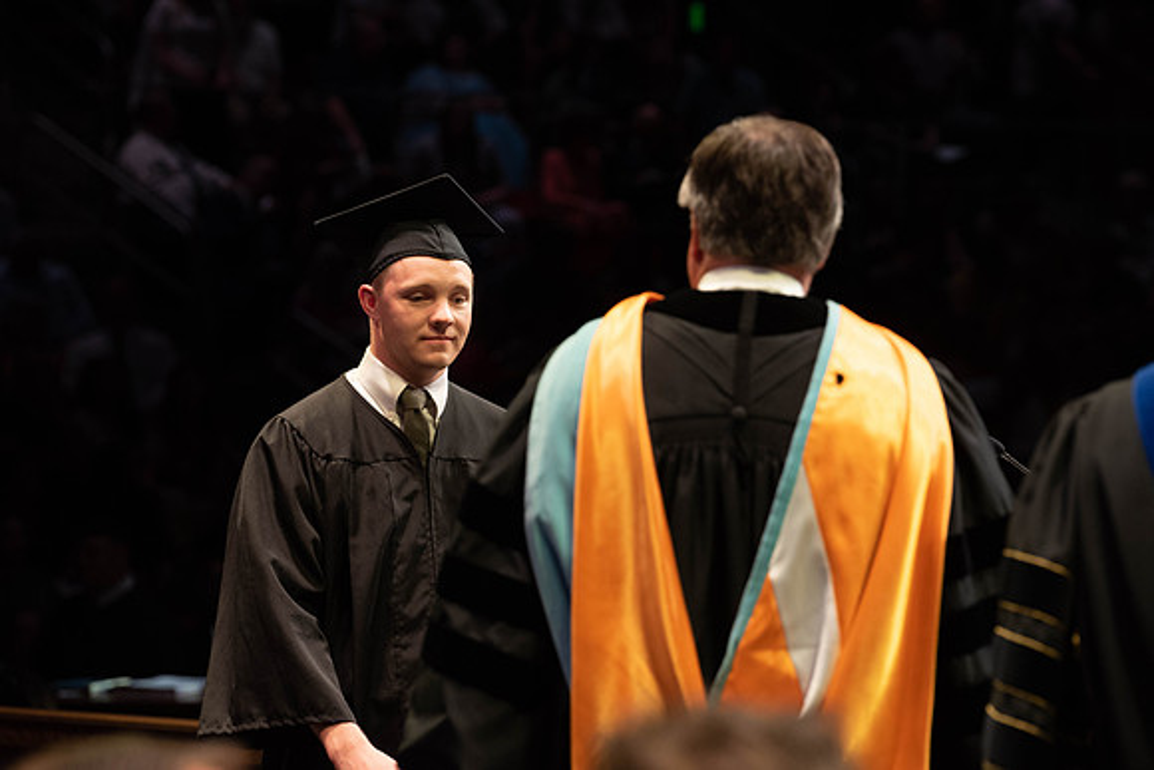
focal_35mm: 169
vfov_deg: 8.1
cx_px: 547
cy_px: 369
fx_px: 5427
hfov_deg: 12.1
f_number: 4.5
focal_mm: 160
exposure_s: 1/320
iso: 1600
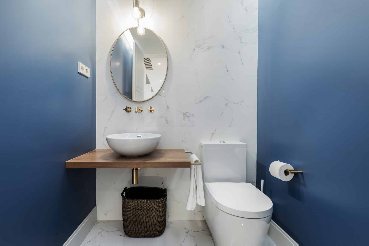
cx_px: 184
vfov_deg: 81.3
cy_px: 123
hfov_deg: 104.2
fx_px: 144
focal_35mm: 14
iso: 100
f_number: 9
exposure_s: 1.6
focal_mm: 14
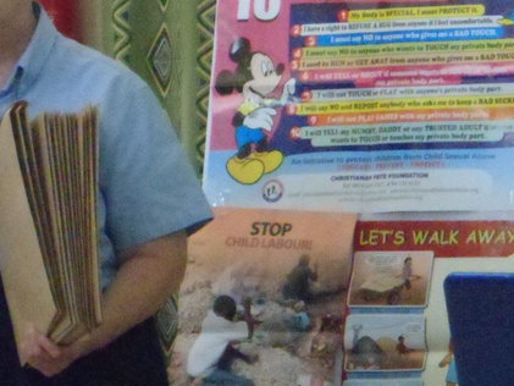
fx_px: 4694
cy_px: 59
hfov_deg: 6.3
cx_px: 293
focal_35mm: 316
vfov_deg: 4.7
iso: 1600
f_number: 5.9
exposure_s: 1/60
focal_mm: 24.5
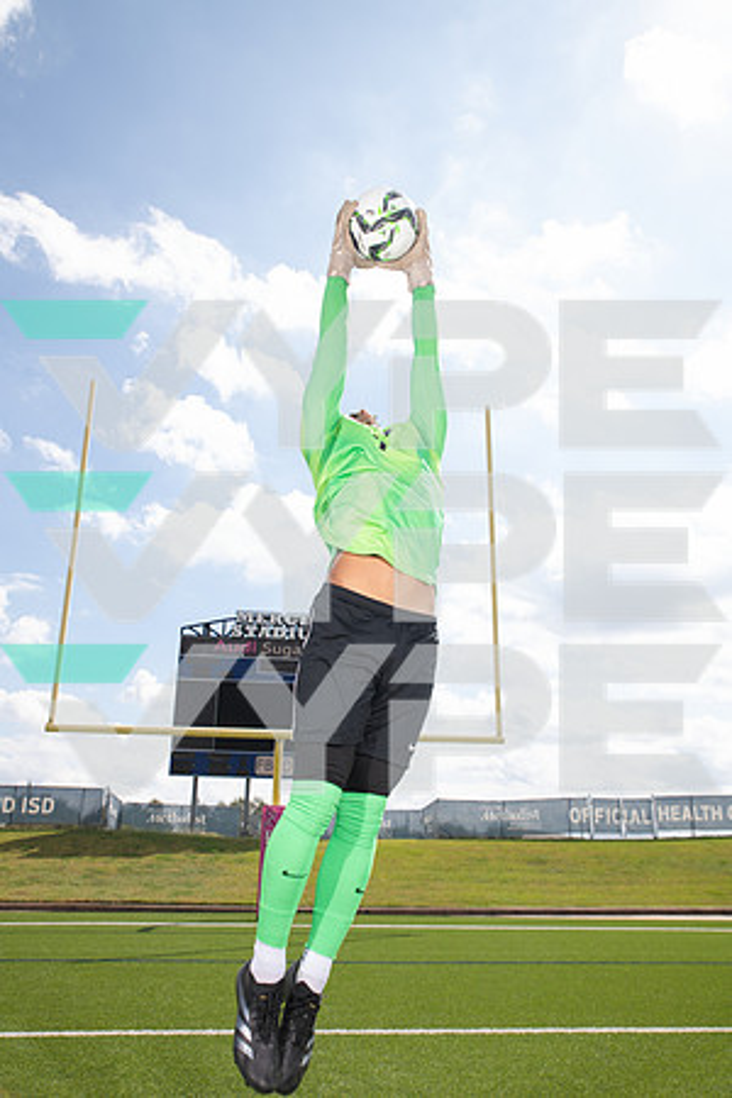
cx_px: 366
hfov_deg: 43.6
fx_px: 915
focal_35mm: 30
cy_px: 549
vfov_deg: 61.9
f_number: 7.1
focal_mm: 30
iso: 125
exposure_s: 1/320
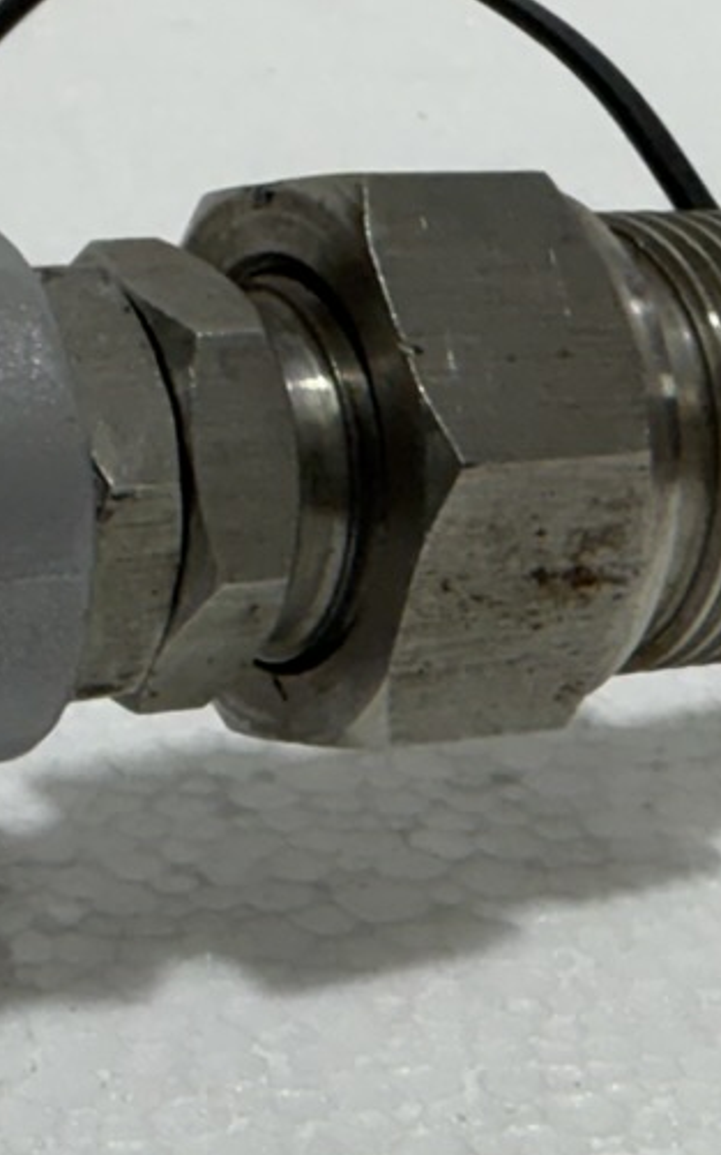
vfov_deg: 19.8
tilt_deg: -28.0
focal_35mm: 104
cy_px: 941
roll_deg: +0.1
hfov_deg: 12.6
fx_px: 3271
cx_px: 502
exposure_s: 1/100
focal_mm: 2.22
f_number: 2.2
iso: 40
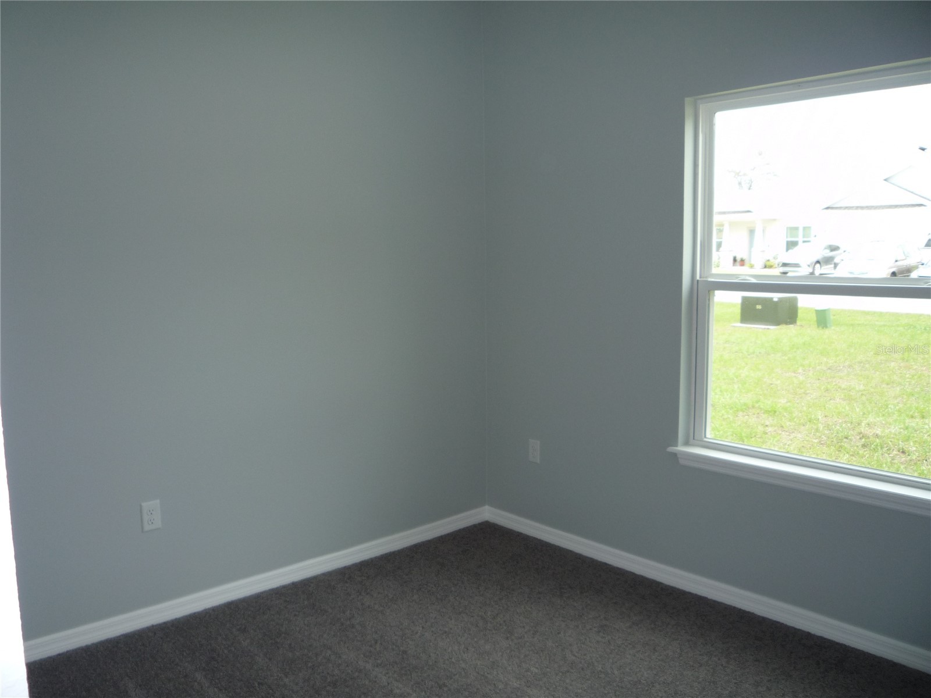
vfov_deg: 46.8
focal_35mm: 30
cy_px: 349
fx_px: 807
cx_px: 466
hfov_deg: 60.0
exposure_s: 1/100
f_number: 3.3
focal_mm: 5.2
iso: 100
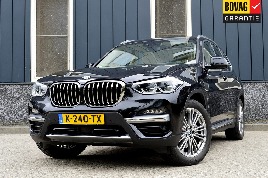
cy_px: 89
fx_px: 402
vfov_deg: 25.1
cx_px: 134
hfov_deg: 36.9
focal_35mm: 54
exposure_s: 1/160
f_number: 9
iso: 400
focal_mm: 36
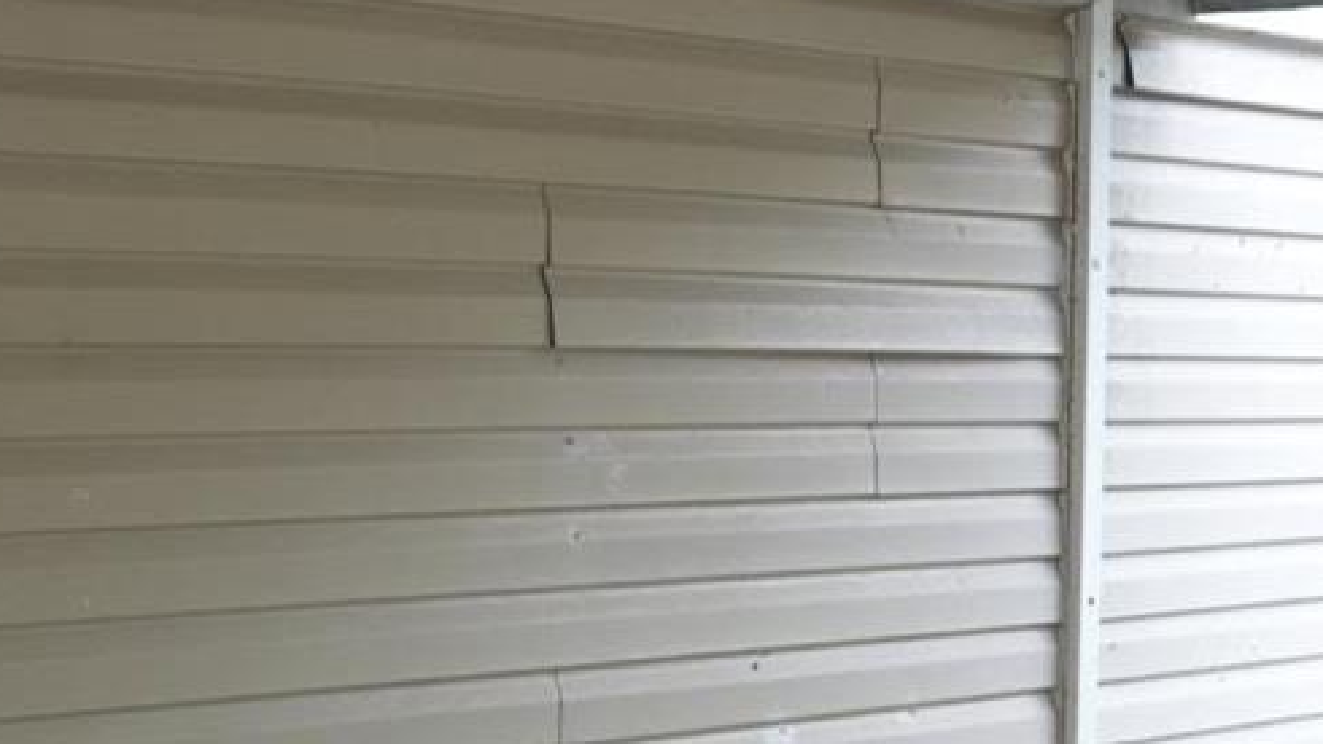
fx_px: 2876
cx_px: 46
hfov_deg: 24.9
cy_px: 1066
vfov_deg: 13.9
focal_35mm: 82
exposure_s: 1/60
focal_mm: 24
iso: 250
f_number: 4
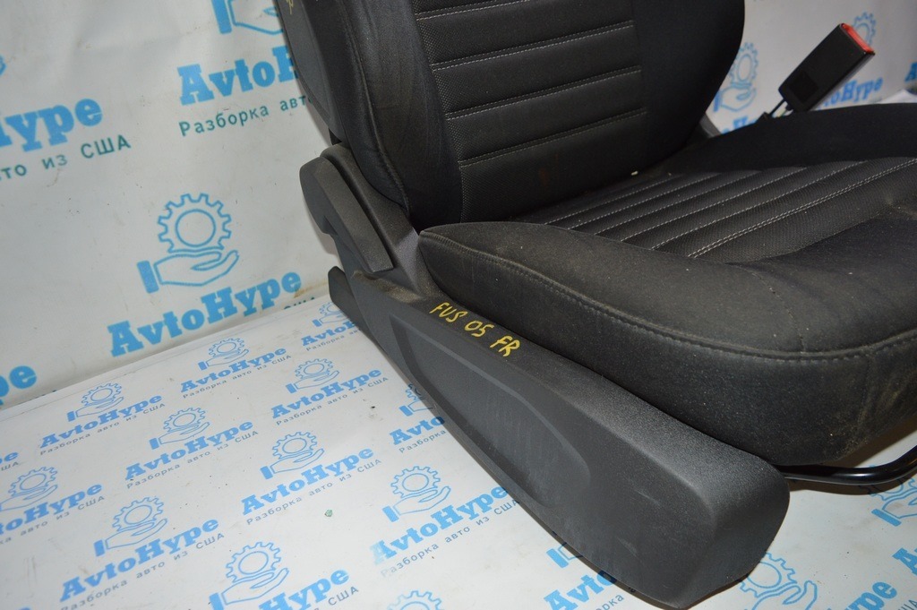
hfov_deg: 67.4
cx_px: 458
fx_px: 687
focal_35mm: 27
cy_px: 305
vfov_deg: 47.9
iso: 400
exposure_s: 1/100
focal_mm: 18
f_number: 4
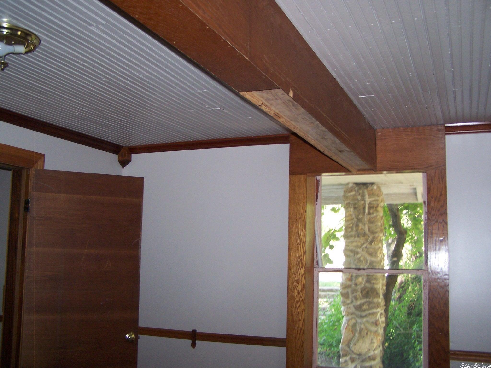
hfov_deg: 49.0
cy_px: 184
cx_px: 246
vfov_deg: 37.7
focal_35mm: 38
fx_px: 539
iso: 140
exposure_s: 1/60
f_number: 2.8
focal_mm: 6.3
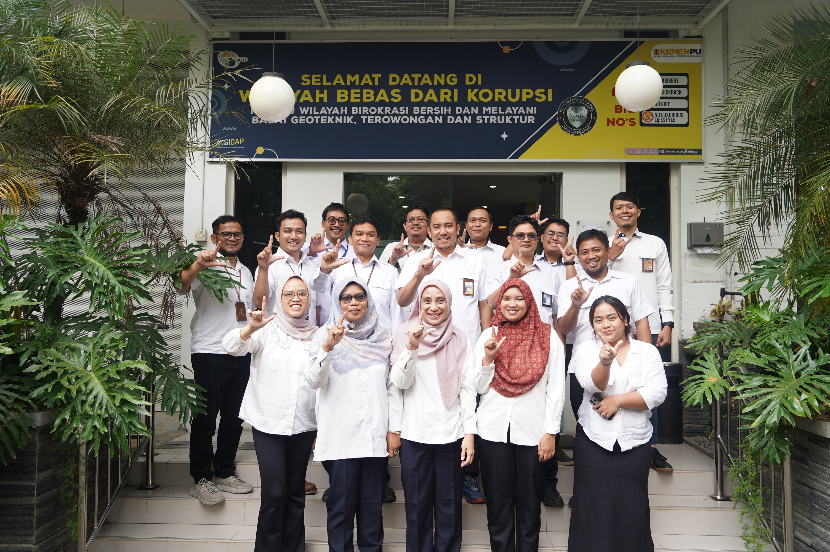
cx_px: 415
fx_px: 714
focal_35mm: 31
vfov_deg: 42.3
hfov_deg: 60.3
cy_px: 276
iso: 500
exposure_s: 1/500
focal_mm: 31
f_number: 4.5
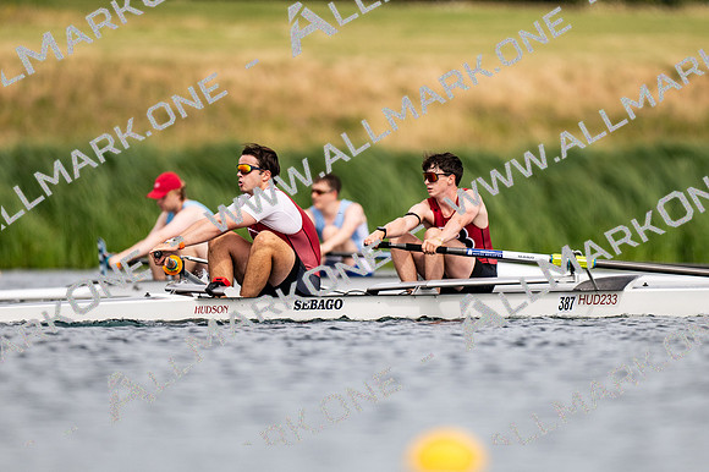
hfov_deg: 2.3
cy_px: 236
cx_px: 354
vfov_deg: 1.5
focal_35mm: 900
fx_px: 17714
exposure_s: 1/2500
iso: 250
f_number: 4
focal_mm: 600
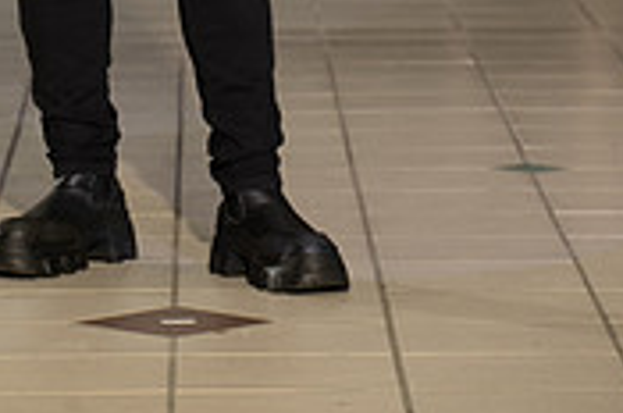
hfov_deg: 6.4
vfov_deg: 4.2
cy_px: -370
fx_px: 5562
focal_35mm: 322
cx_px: 146
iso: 640
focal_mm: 125
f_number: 6.3
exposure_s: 1/160
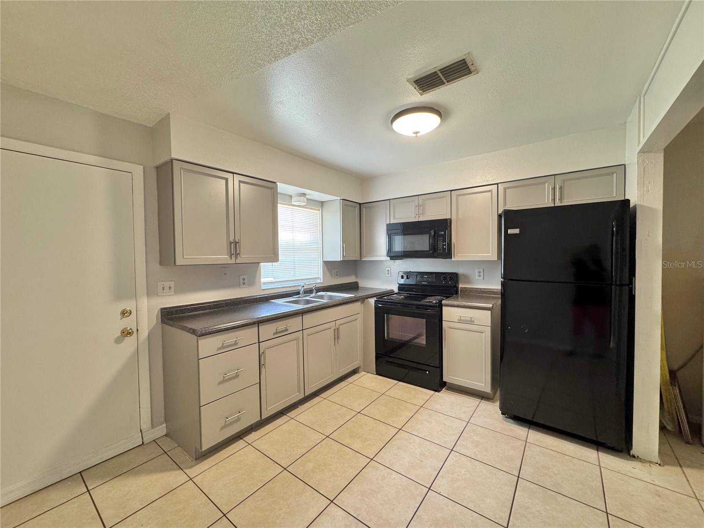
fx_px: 285
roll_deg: +0.6
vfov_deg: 85.7
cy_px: 264
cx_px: 352
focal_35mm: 14
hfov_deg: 102.1
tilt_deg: -1.8
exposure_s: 1/60
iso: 250
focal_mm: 2.22
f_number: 2.2
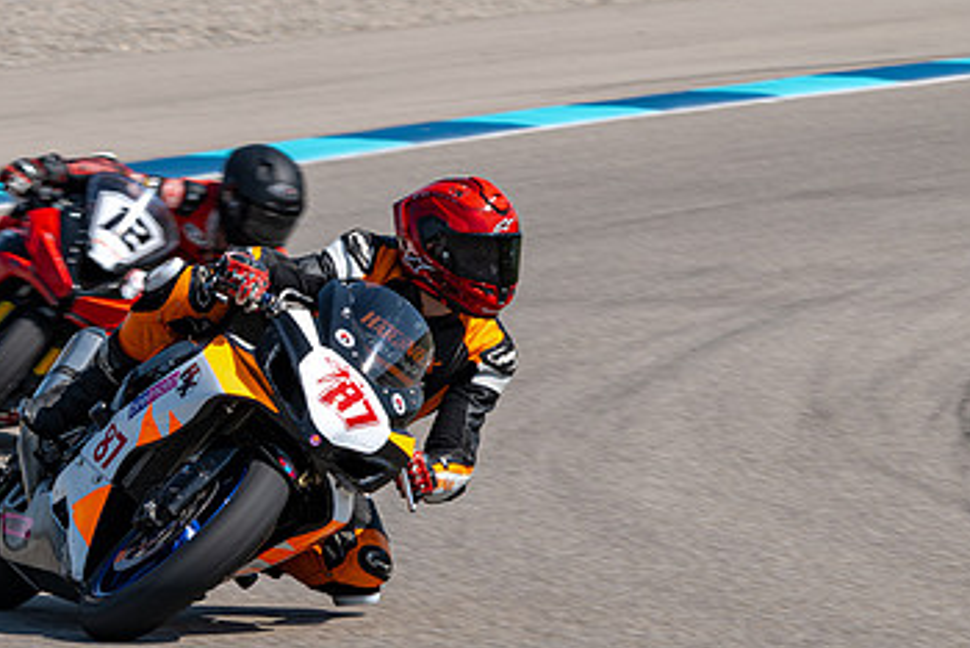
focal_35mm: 431
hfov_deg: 4.8
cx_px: 236
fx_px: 11622
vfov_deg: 3.2
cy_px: 433
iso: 90
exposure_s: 1/200
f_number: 13
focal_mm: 200
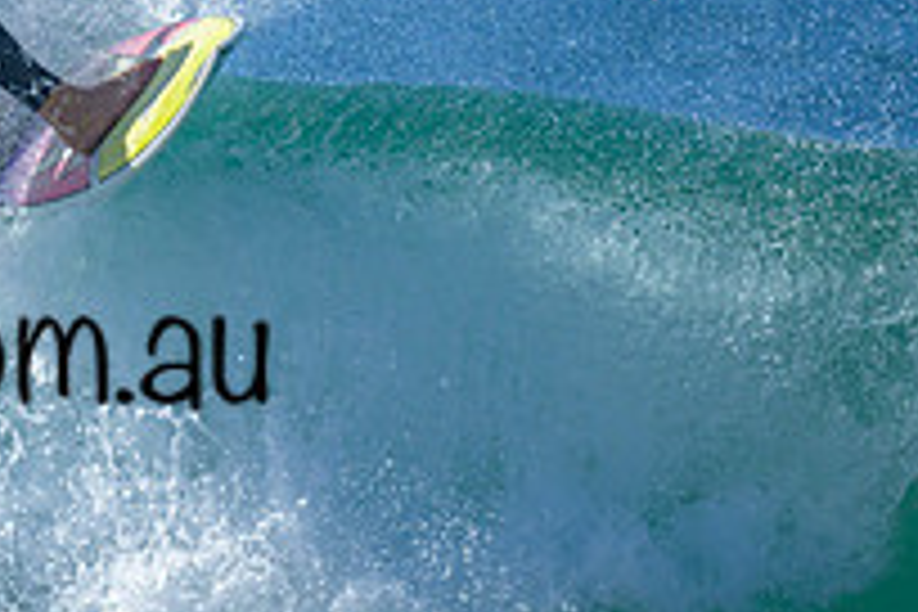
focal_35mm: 2397
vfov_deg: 0.6
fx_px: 61119
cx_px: -271
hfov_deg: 0.9
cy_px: 253
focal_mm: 800
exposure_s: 1/2000
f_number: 6.3
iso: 280
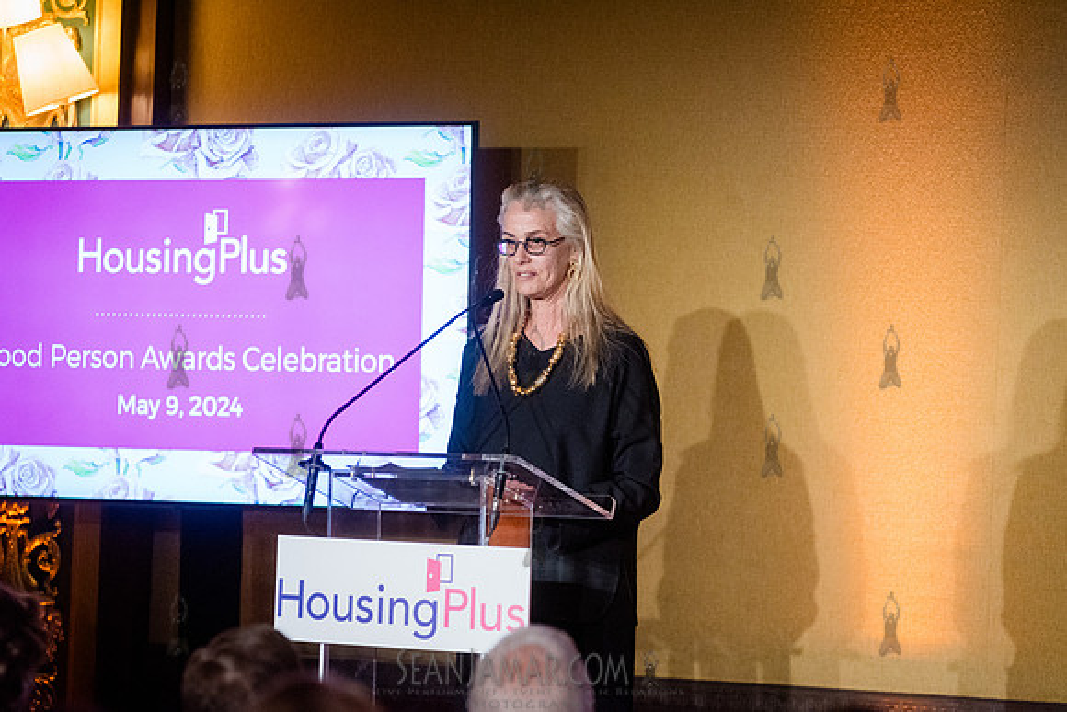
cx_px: 538
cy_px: 356
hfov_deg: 13.9
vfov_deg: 9.3
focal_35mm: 147
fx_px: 4366
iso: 8000
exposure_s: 1/400
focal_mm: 145
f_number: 4
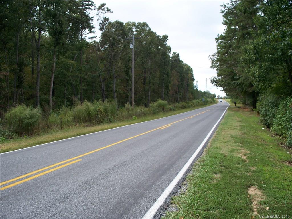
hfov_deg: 51.4
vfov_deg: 39.7
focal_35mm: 36
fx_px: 304
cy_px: 110
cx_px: 146
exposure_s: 1/400
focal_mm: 7.54
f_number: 2.8
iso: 64
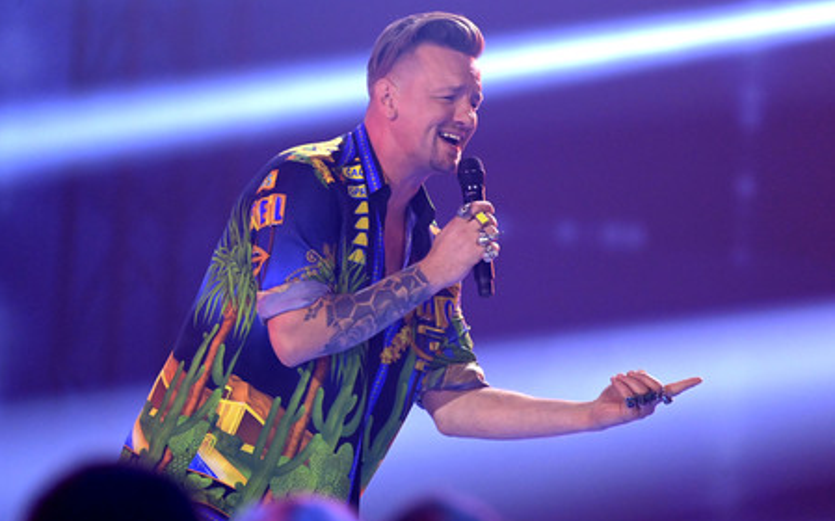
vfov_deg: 2.6
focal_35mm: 512
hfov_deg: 4.1
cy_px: 262
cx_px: 418
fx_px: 11644
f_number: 5.6
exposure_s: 1/400
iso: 8000
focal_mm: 500
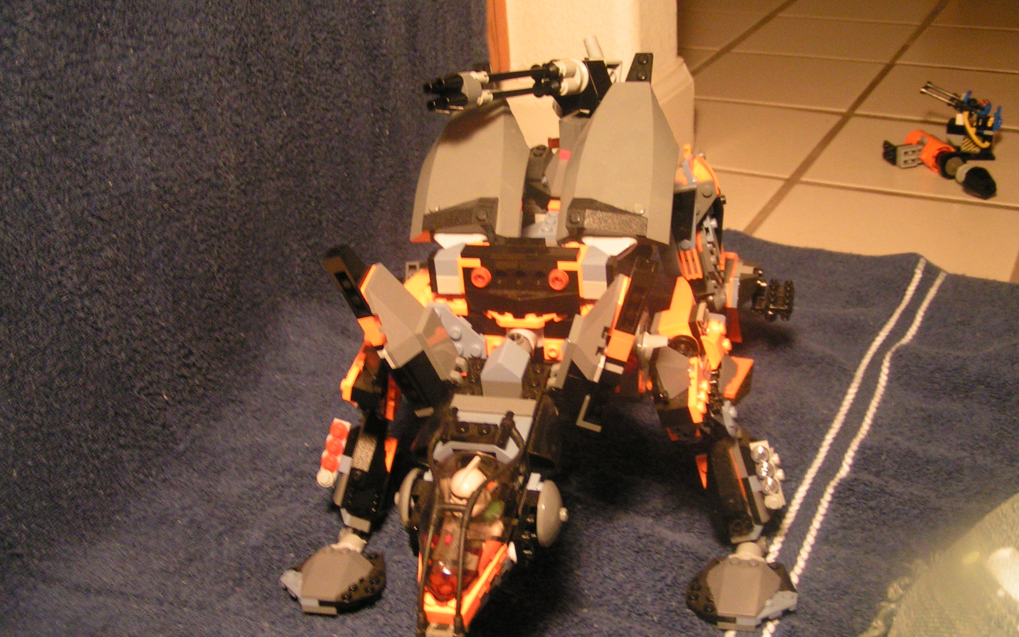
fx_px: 1139
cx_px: 503
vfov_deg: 31.3
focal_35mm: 41
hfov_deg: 48.2
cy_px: 322
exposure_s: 1/5
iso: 200
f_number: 2.8
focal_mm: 5.8
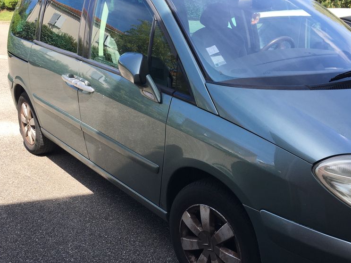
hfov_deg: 47.9
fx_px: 395
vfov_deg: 36.5
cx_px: 176
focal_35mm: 39
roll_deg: -0.2
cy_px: 170
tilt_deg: -20.9
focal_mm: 4.15
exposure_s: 1/466
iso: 25
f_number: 2.2
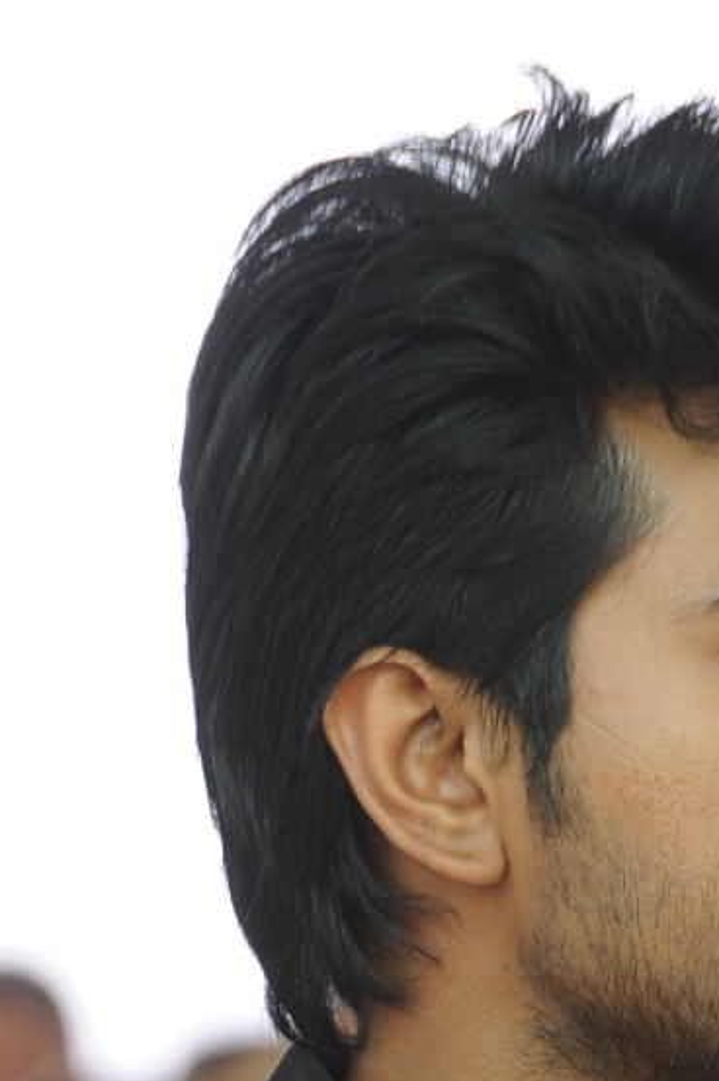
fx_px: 16047
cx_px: 835
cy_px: 1476
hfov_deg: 2.6
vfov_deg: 3.8
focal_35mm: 535
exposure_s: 1/125
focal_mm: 185
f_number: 6.3
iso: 500
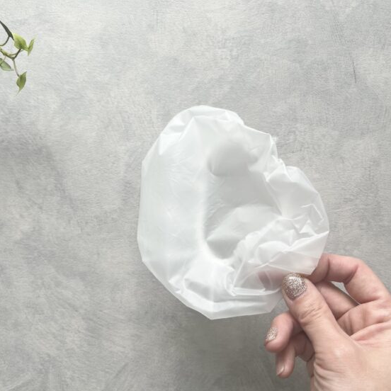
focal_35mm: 32
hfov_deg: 51.1
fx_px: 409
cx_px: 203
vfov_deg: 51.1
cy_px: 192
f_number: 1.6
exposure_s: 1/158
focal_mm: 5.1
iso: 40
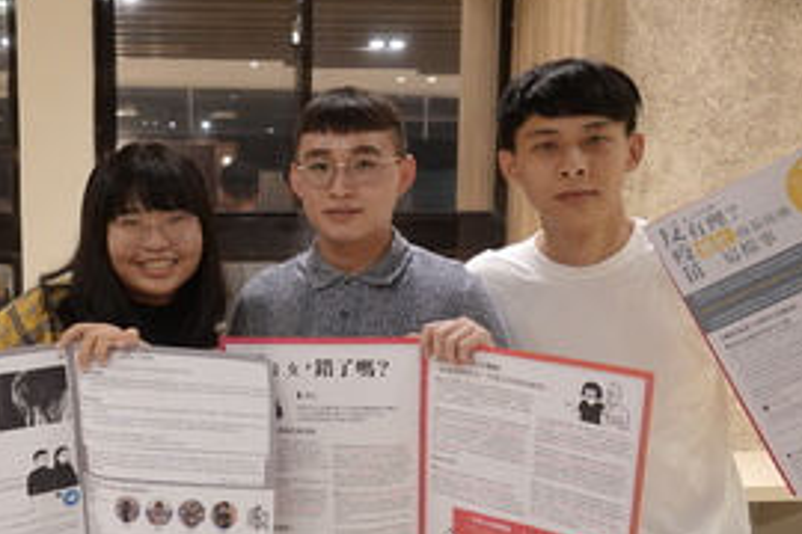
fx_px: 891
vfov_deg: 33.4
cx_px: 226
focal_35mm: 40
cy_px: 304
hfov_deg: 47.1
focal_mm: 10.17
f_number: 3.2
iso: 1000
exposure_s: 1/80
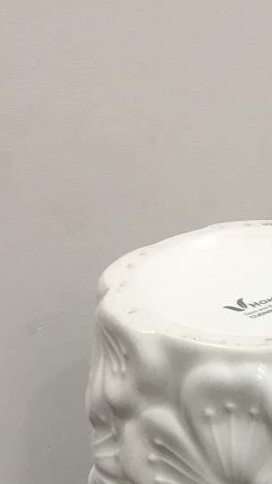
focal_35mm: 74
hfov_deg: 15.7
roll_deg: +0.8
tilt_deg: -37.9
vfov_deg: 26.6
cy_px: 518
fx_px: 949
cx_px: 329
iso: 64
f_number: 2.4
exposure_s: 1/33
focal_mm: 3.3
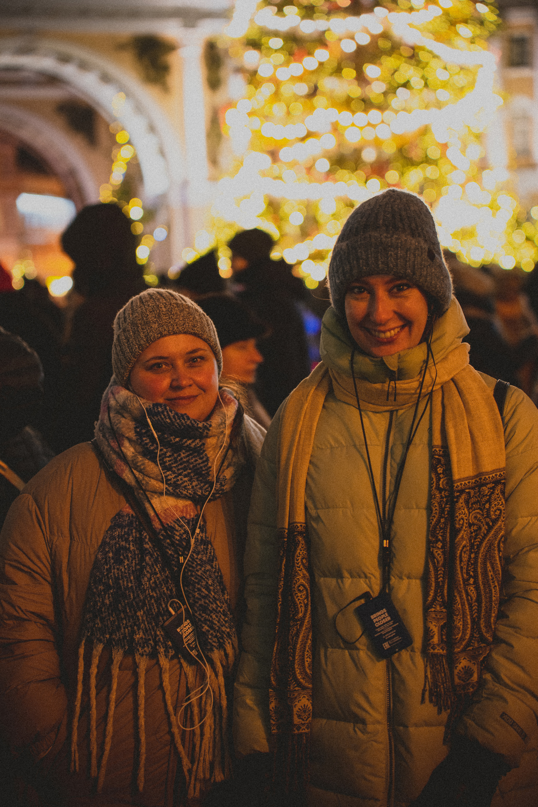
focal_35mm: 75
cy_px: 404
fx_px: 1681
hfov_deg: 18.2
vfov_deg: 27.0
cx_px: 269
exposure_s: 1/40
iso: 1600
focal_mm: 75
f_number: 2.8
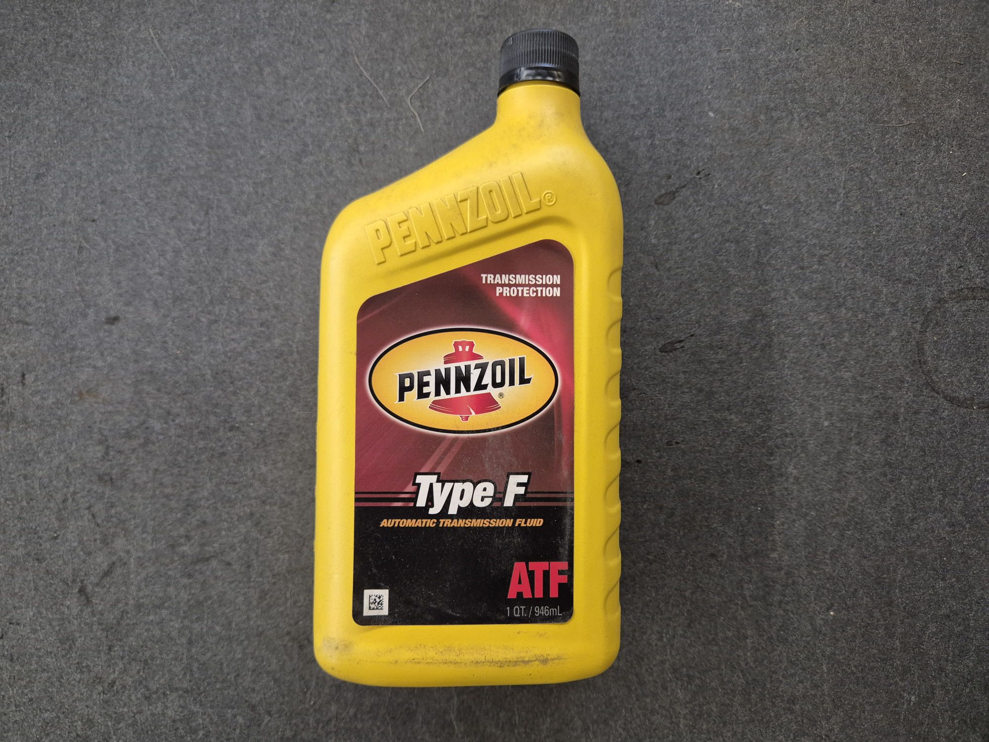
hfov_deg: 73.9
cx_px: 494
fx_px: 657
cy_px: 371
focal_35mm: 23
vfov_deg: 58.9
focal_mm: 5.4
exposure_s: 1/100
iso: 640
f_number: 1.8
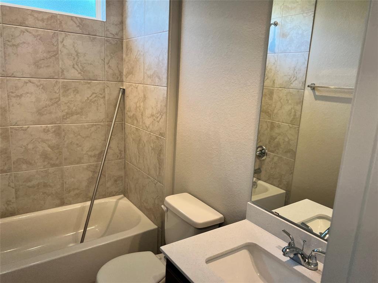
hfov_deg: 67.3
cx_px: 189
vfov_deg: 53.1
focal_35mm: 26
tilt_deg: -12.5
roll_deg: -2.7
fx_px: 284
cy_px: 142
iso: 100
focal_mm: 5.7
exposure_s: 1/120
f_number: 1.5
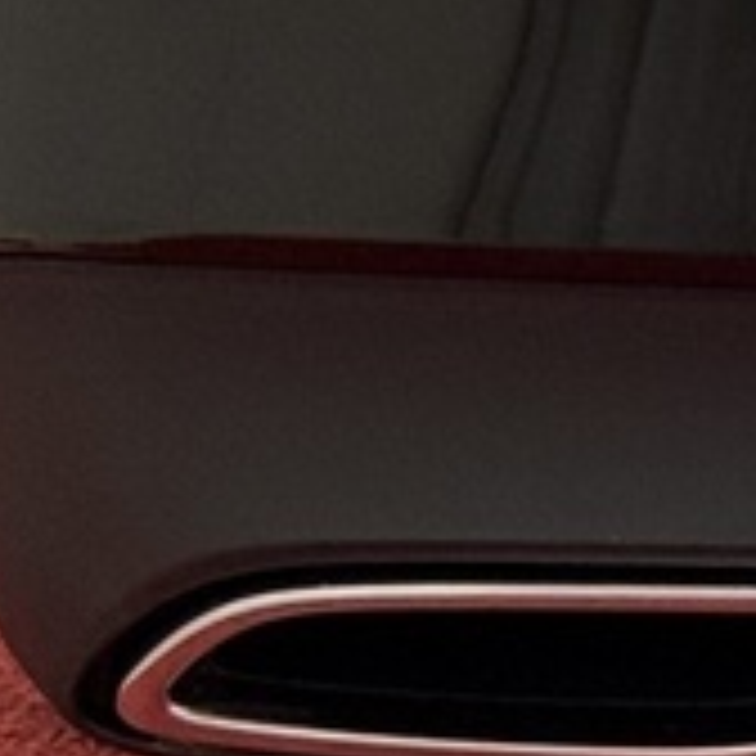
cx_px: 2426
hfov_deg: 4.6
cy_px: -1246
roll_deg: +0.0
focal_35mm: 364
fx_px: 8994
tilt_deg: -11.3
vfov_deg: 4.7
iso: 100
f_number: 1.78
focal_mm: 6.76
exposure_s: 1/76
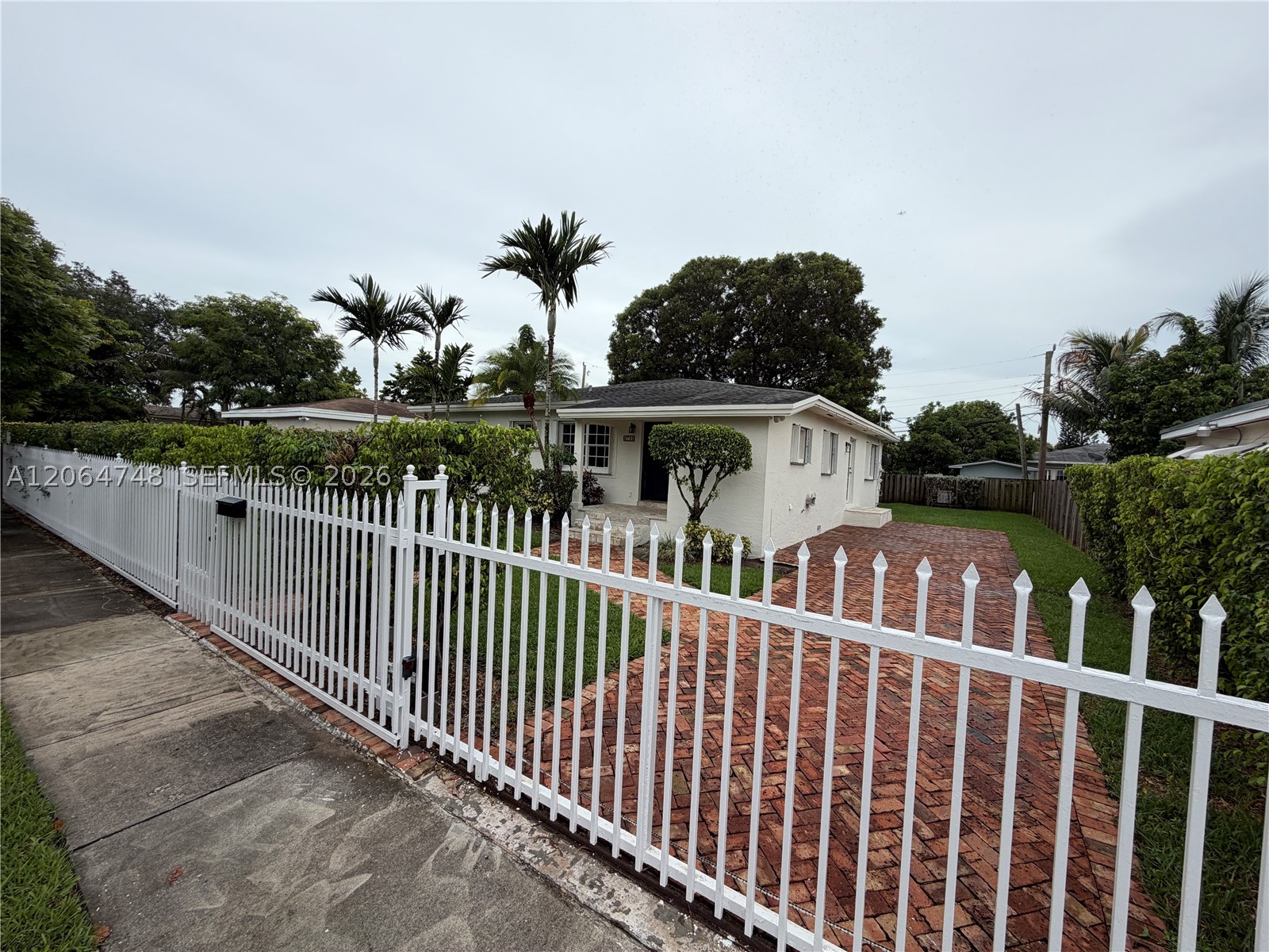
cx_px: 634
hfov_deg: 102.1
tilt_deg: -1.4
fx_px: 513
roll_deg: -2.5
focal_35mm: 14
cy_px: 476
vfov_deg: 85.7
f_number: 2.2
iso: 32
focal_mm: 2.22
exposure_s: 1/770
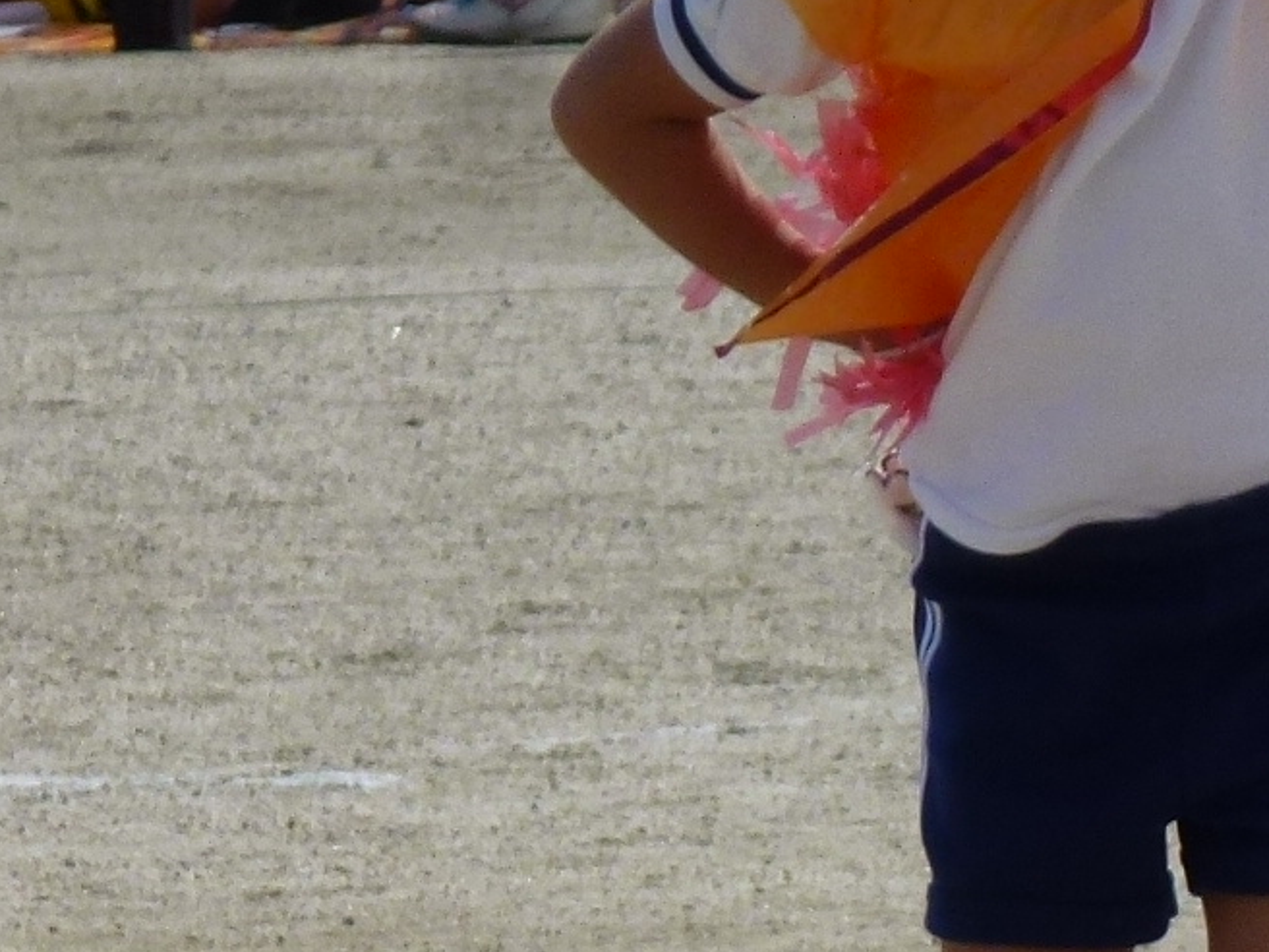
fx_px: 35633
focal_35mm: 972
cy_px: 828
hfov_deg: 2.0
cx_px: 1261
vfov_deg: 1.5
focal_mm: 44.5
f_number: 5.6
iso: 100
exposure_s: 1/1000
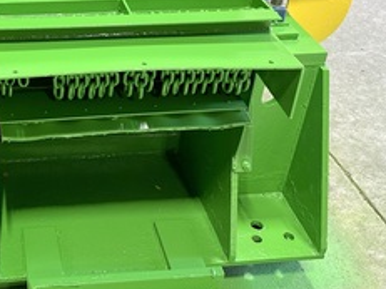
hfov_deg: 34.7
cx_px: 35
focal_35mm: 52
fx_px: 580
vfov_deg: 27.3
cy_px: 49
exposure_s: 1/121
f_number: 1.78
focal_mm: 6.86
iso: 160
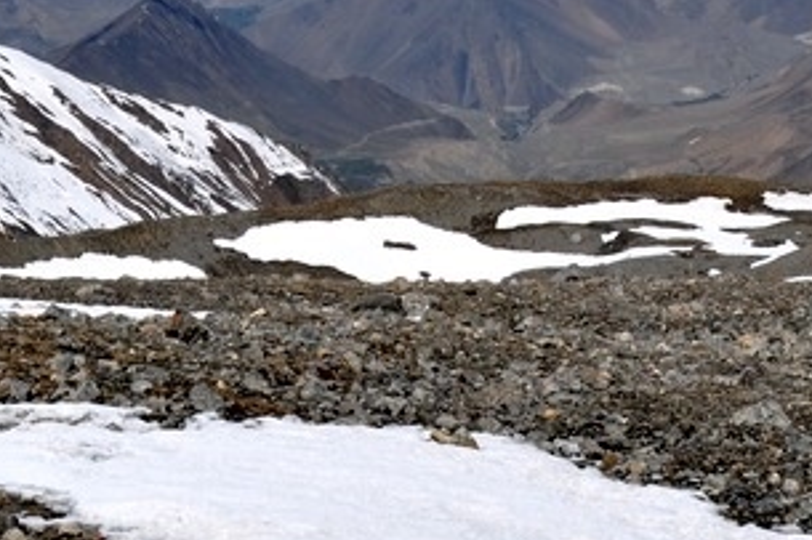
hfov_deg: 22.5
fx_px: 2036
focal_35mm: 90
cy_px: -65
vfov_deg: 14.7
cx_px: 453
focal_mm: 23
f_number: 11
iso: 200
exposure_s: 1/640
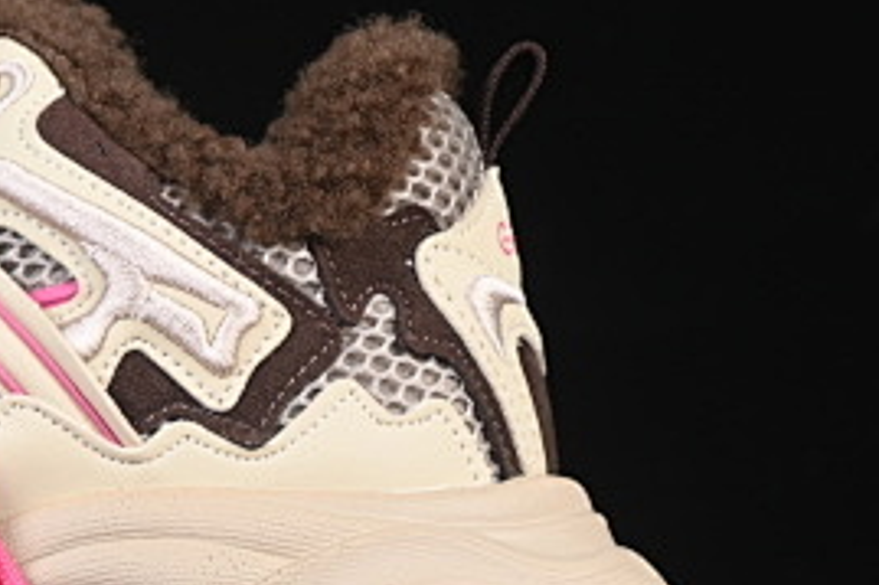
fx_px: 5441
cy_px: 309
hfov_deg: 9.2
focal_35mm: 223
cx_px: -88
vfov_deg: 6.2
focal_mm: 50
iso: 160
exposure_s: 1/60
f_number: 6.3
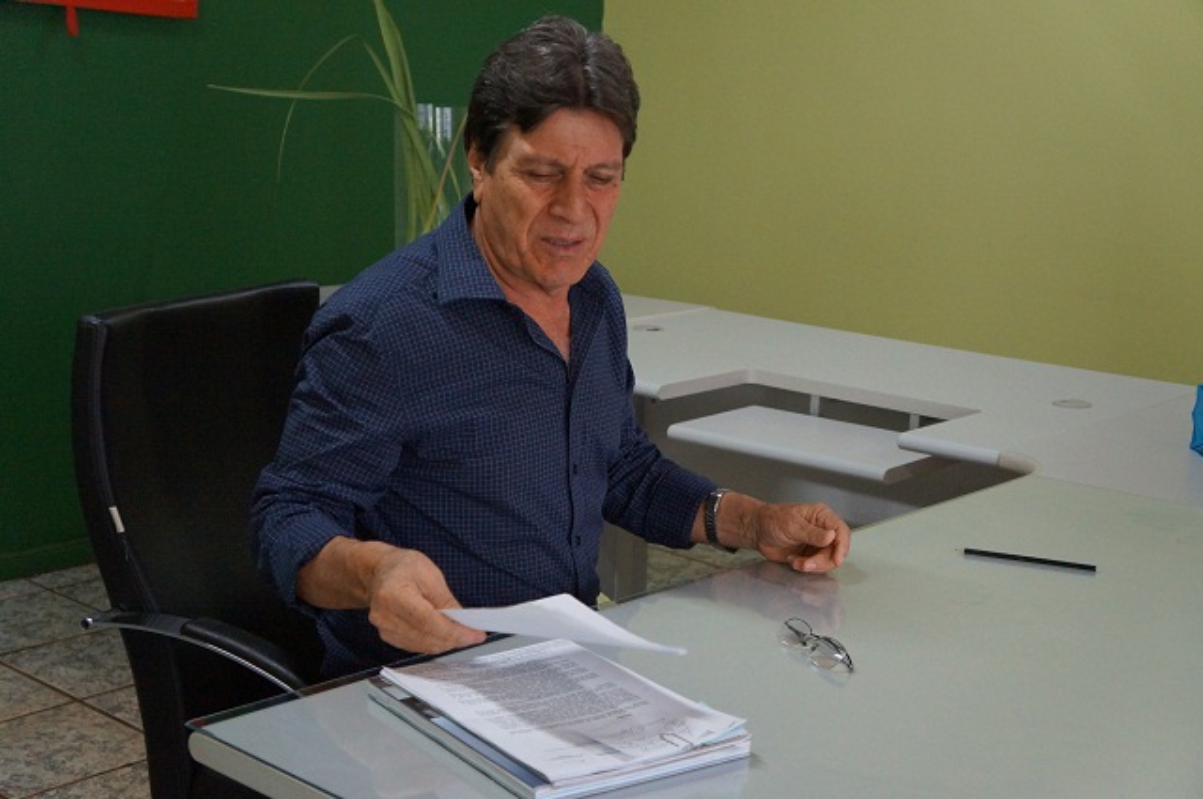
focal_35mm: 51
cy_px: 400
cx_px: 602
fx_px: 1702
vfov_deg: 26.4
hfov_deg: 38.9
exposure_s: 1/160
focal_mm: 34
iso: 3200
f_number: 4.5
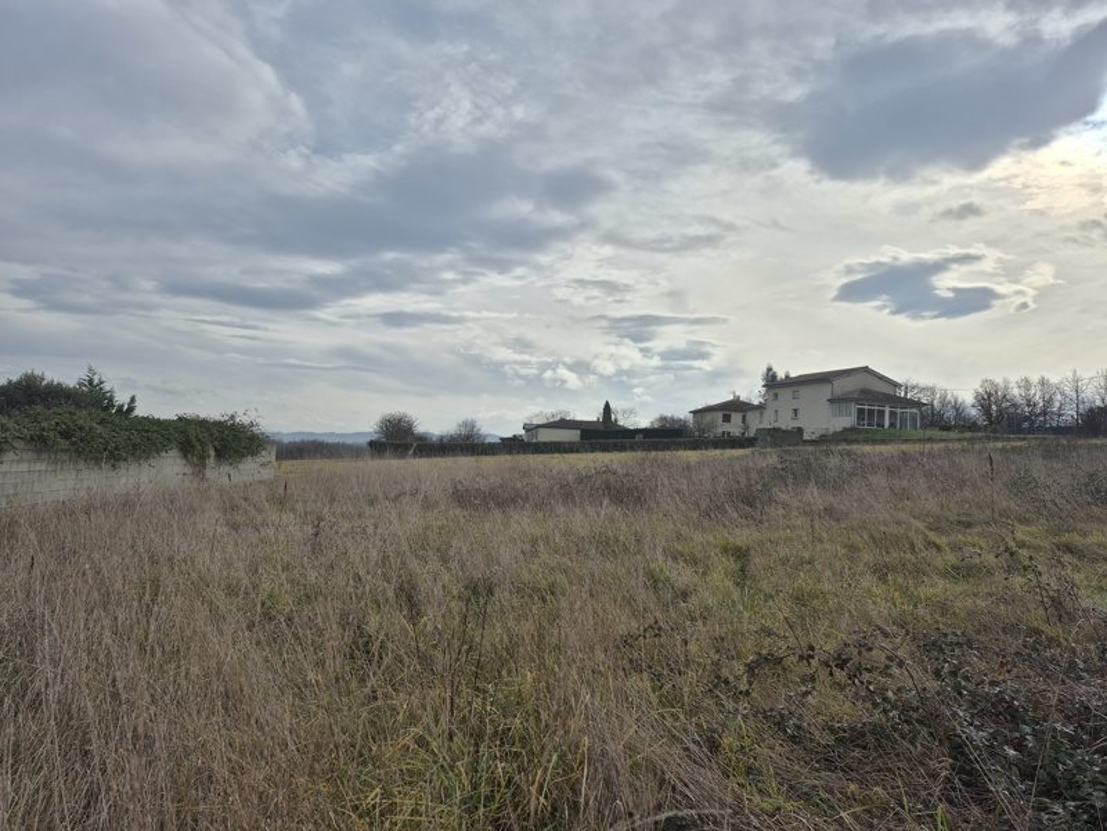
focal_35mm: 23
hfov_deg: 73.9
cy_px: 416
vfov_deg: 58.9
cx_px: 554
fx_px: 736
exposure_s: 1/3856
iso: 25
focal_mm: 5.4
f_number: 1.8
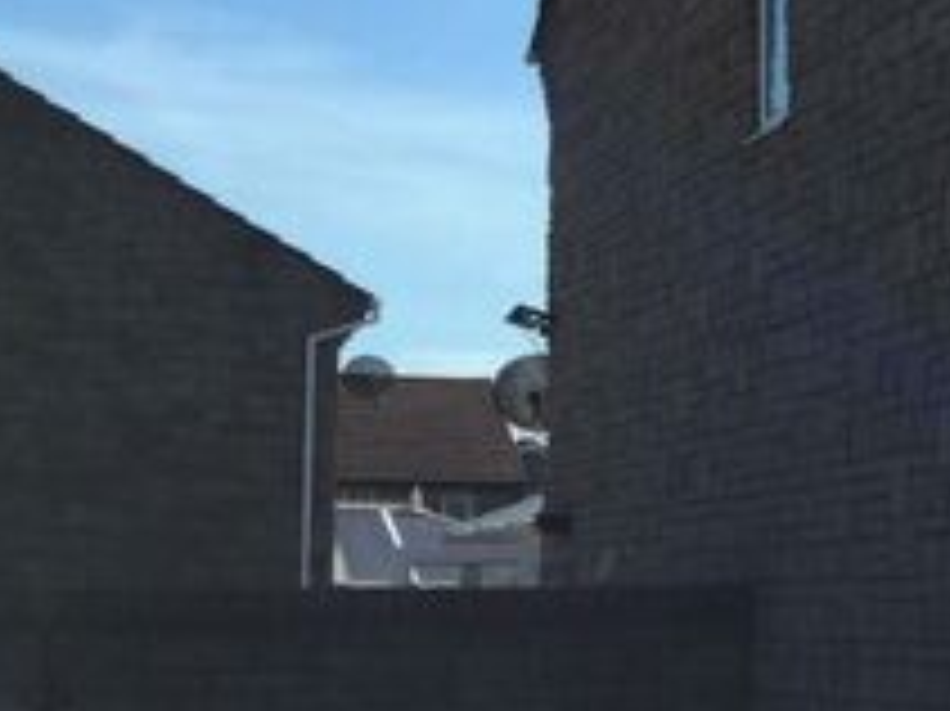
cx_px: 1301
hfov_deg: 17.6
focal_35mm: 103
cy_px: 457
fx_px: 2825
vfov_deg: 14.3
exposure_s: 1/1381
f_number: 2.4
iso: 25
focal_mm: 3.3
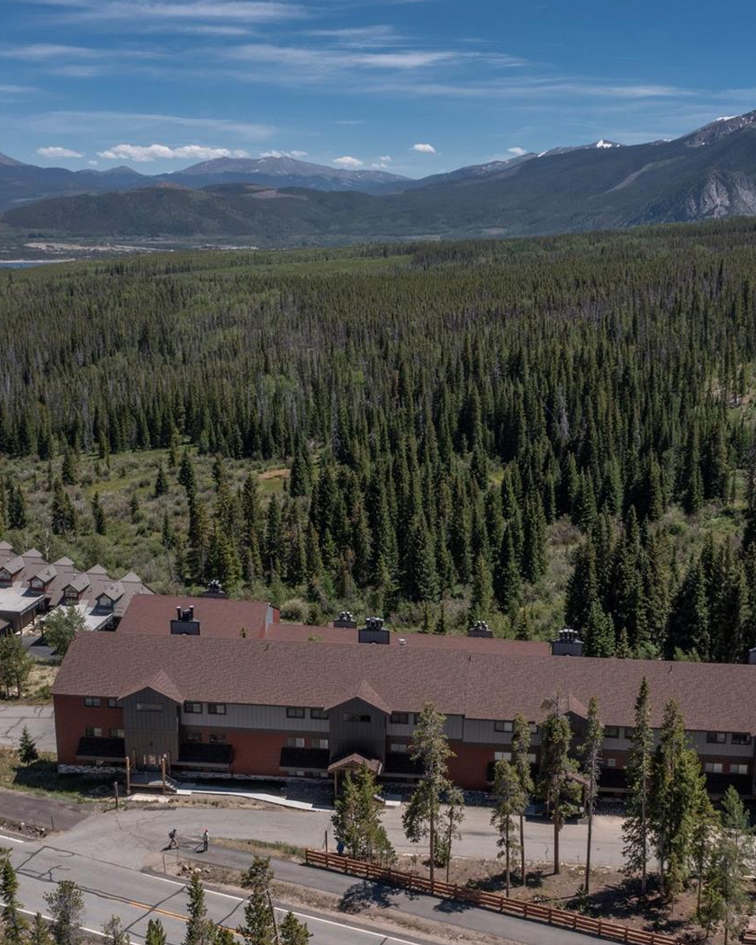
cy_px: 469
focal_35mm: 40
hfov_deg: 37.2
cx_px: 453
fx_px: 1119
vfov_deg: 45.8
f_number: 7.1
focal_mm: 10.26
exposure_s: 1/500
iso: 100
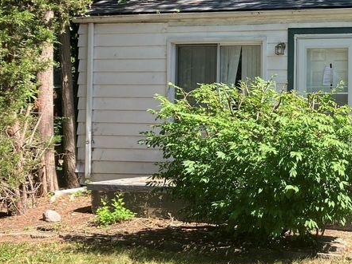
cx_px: 369
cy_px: 113
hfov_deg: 27.7
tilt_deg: +0.8
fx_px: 661
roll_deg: +0.1
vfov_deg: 22.6
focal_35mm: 65
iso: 32
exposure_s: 1/623
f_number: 1.8
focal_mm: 3.99
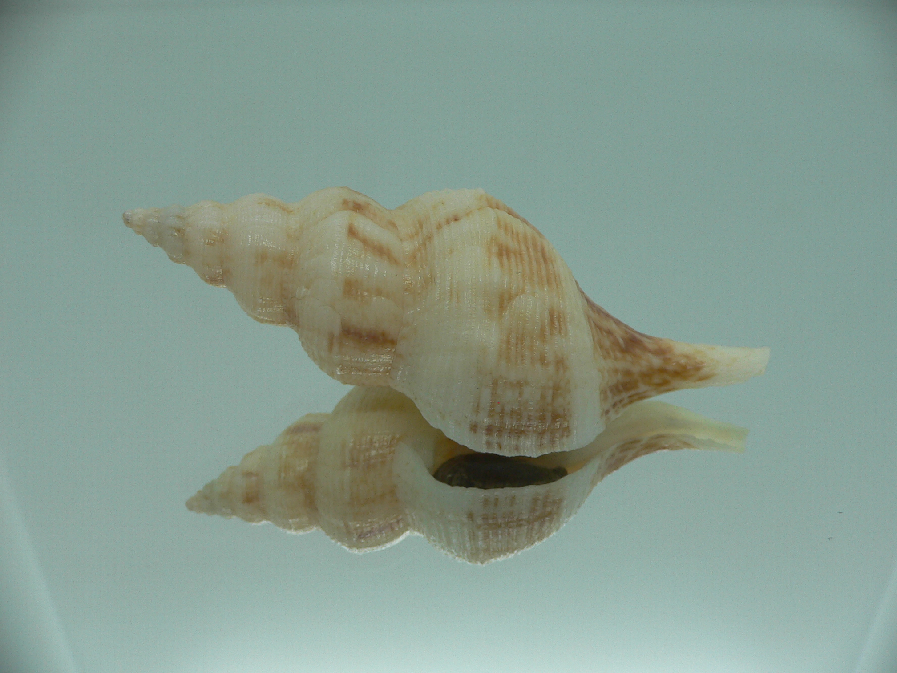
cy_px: 336
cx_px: 448
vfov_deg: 40.7
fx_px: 907
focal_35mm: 35
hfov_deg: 52.6
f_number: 2.8
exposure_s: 1/60
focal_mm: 4.6
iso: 80
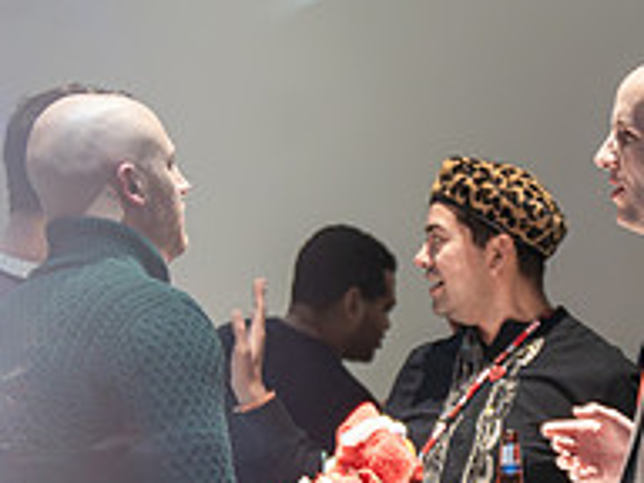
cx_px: 407
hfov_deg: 9.2
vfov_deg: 6.9
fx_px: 3981
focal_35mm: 214
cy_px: 287
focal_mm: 70
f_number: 2.8
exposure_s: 1/60
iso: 1600
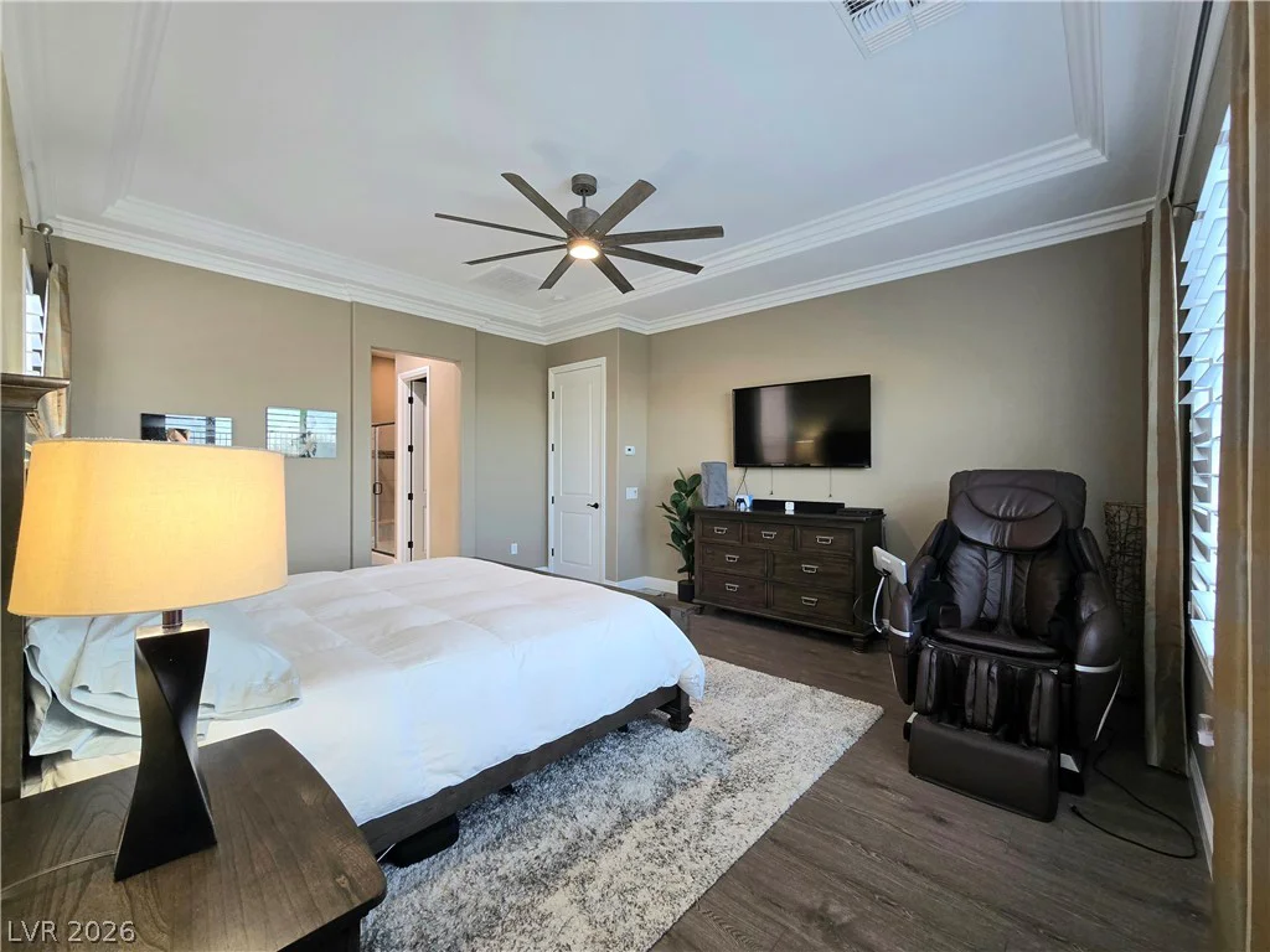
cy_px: 476
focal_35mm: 13
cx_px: 635
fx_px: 477
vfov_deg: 89.9
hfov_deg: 106.2
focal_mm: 2.2
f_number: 2.2
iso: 125
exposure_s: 1/60.2
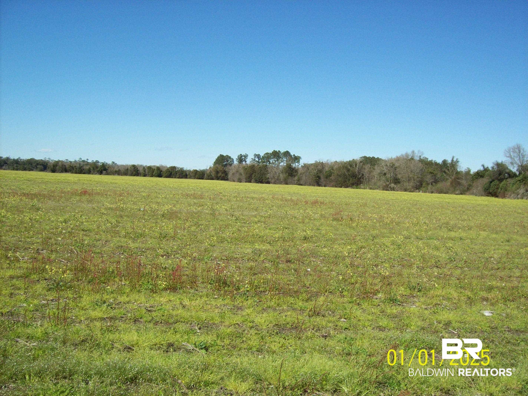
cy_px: 198
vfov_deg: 39.6
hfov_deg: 51.4
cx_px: 264
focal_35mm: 36
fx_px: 549
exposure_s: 1/608
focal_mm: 6
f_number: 4.8
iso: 80
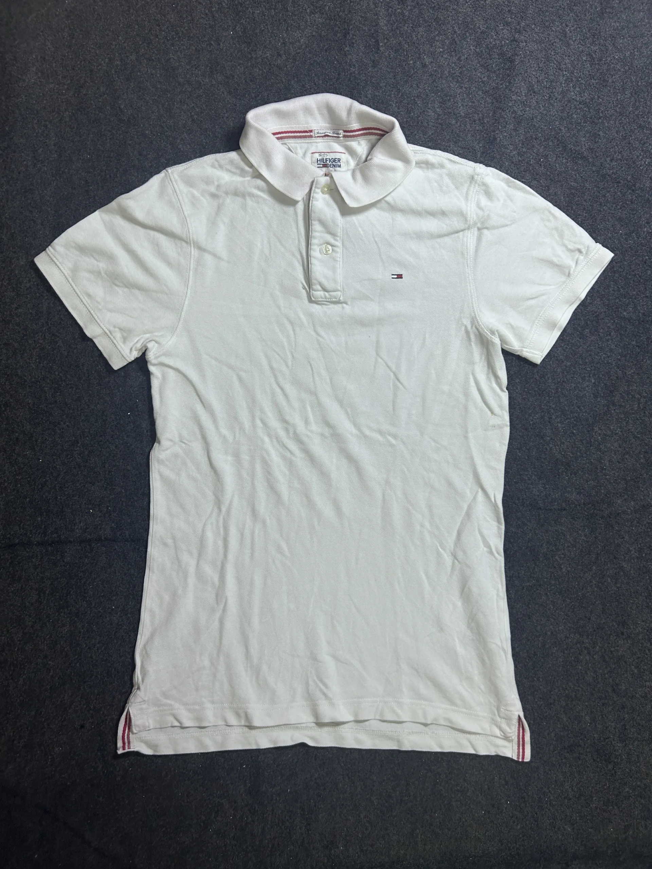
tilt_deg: -62.4
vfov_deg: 67.3
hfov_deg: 53.1
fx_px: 653
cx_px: 326
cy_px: 434
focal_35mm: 26
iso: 100
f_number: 1.5
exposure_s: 1/100
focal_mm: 5.7
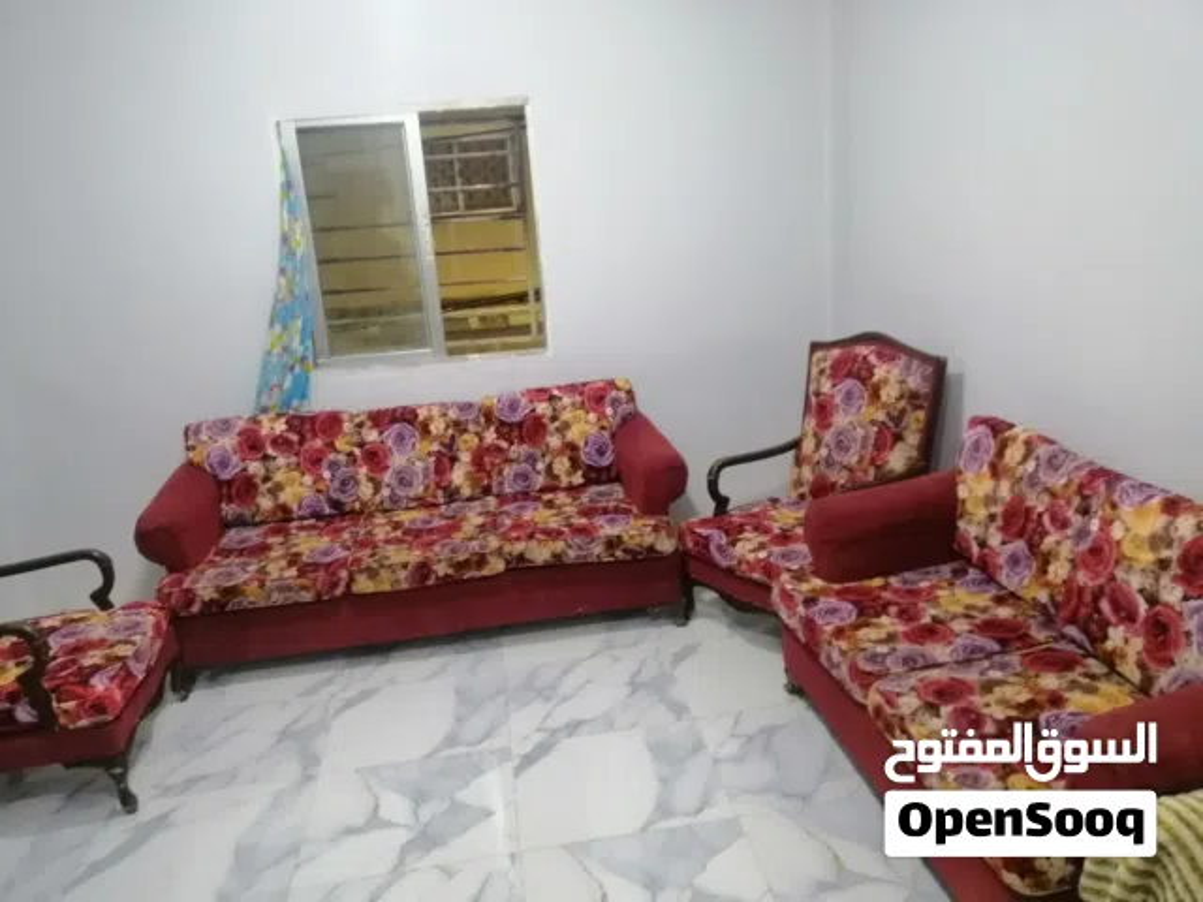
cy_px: 451
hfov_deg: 67.3
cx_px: 602
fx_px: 904
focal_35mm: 26
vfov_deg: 53.1
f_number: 1.8
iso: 320
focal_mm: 3.96
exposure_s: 1/25
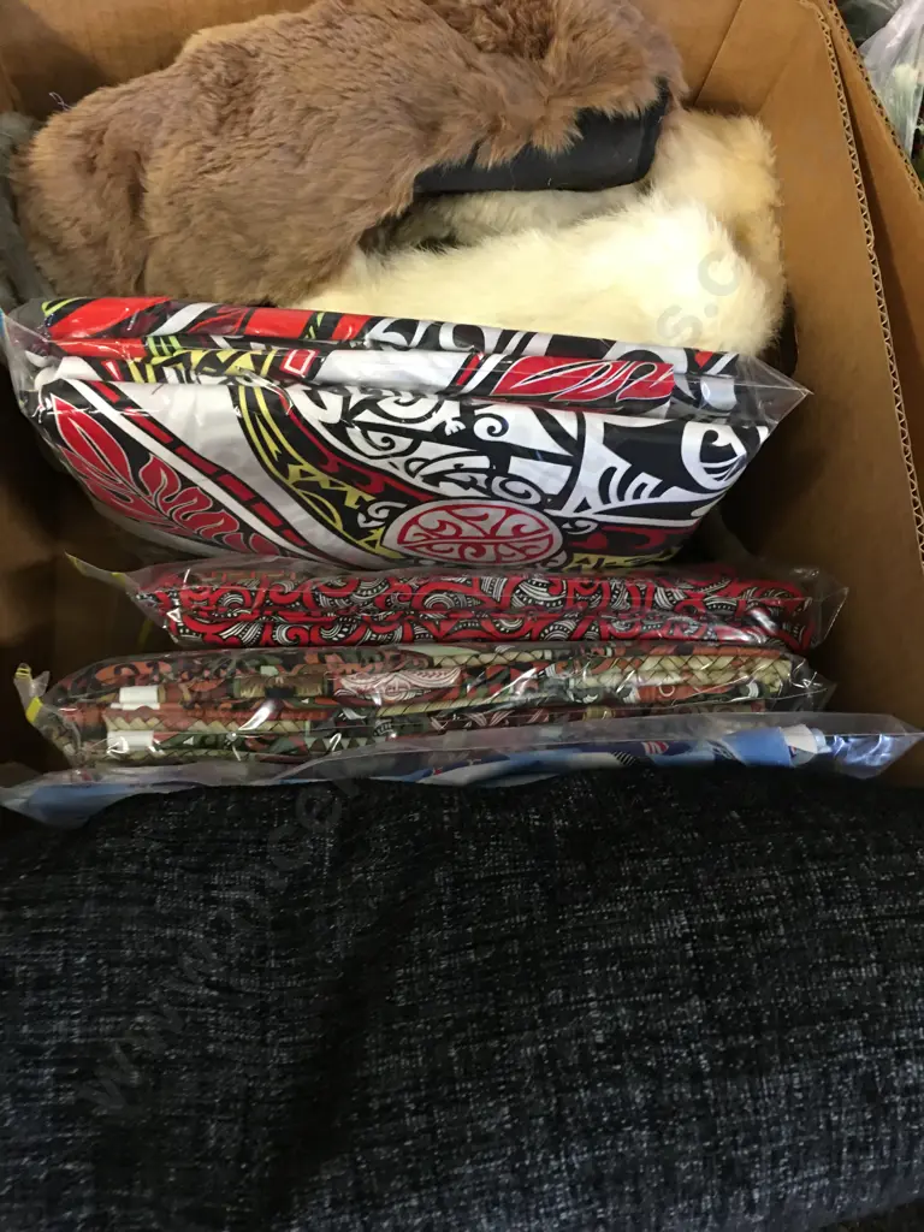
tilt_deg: -73.5
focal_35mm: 29
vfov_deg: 61.7
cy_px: 616
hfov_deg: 48.2
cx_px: 462
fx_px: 1032
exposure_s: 1/17
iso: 100
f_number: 2.2
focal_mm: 4.15
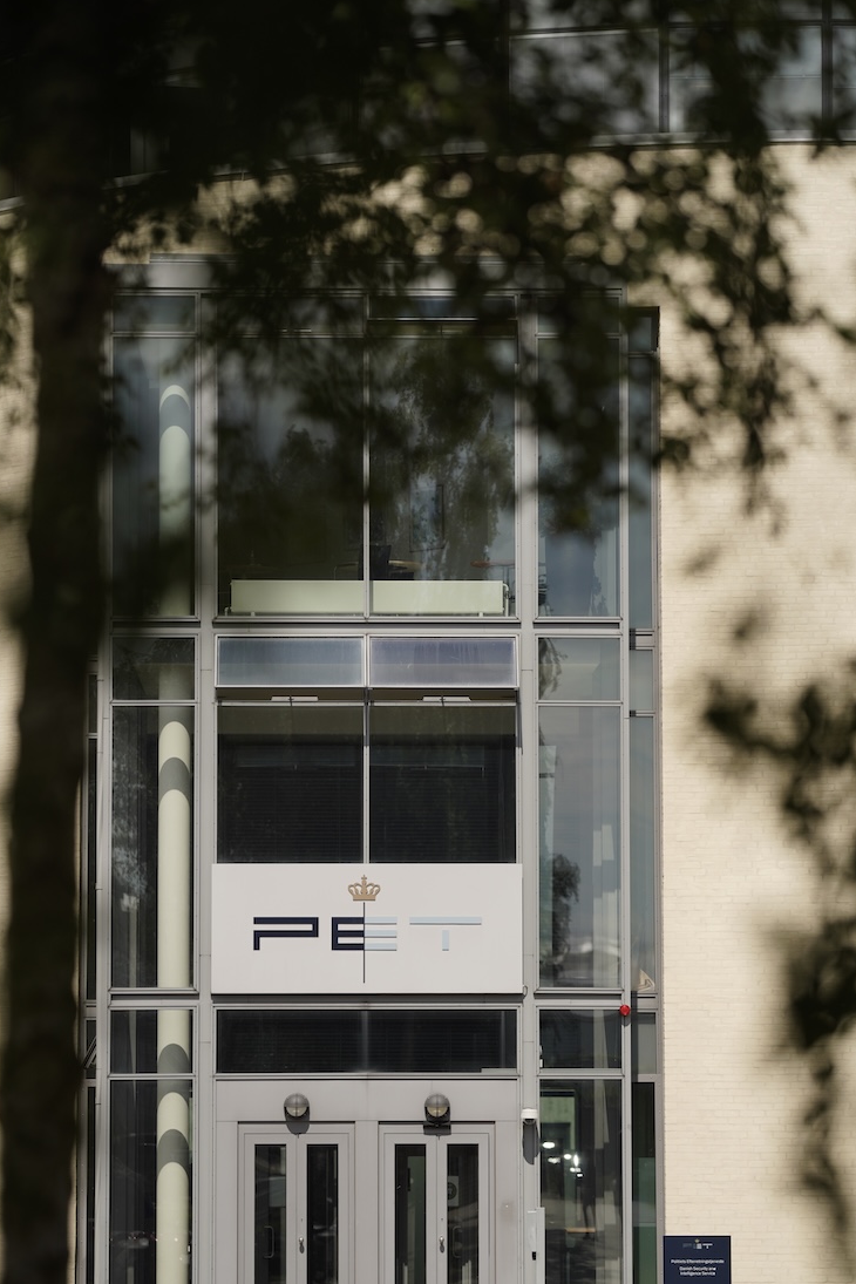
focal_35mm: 148
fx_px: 5278
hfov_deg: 9.3
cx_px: 433
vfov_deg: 13.9
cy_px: 679
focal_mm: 135
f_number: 2.5
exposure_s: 1/8000
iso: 100
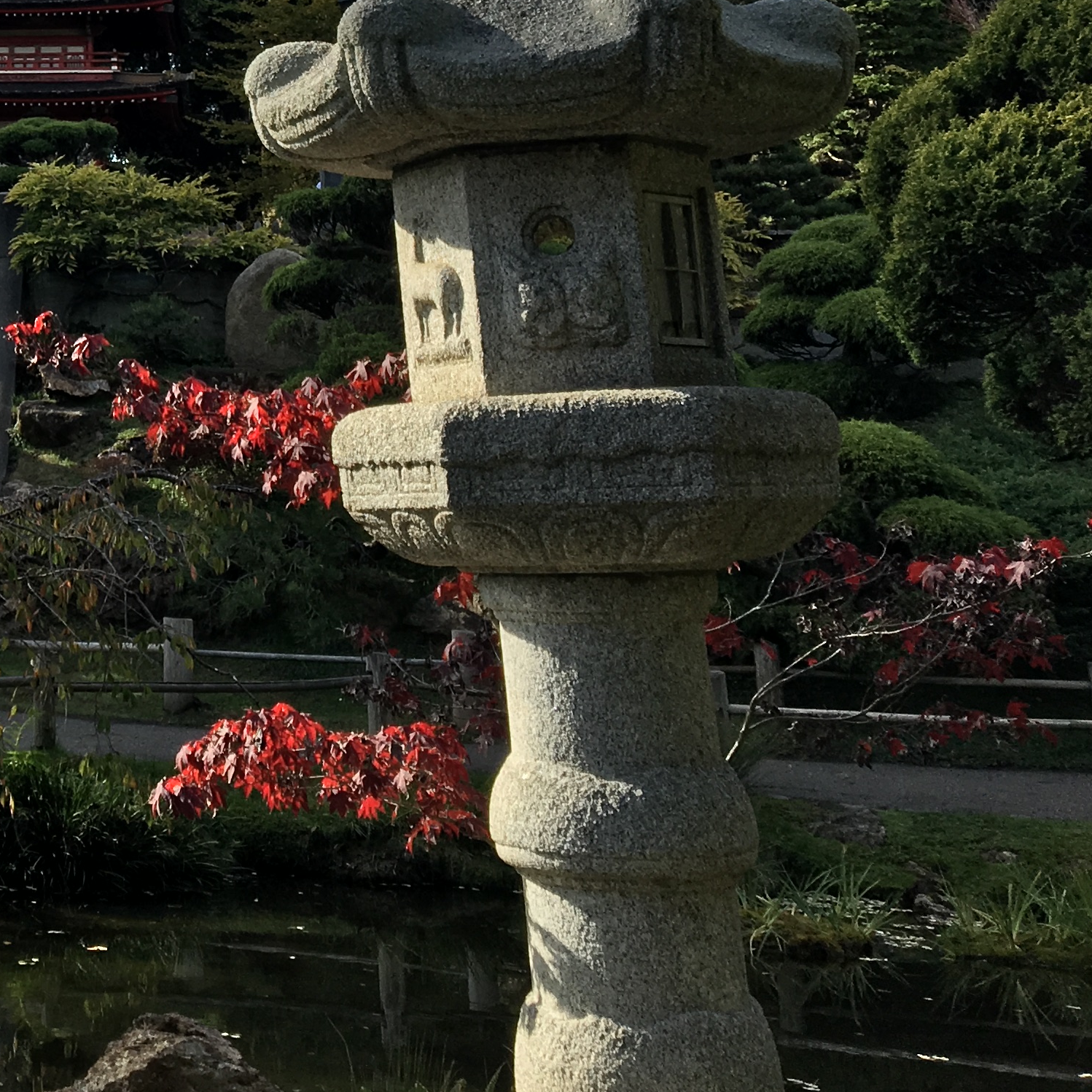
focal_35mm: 69
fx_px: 2463
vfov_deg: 23.9
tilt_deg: +11.4
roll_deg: -0.5
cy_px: 9
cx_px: -324
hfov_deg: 22.4
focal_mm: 4.15
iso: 25
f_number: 2.2
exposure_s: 1/855
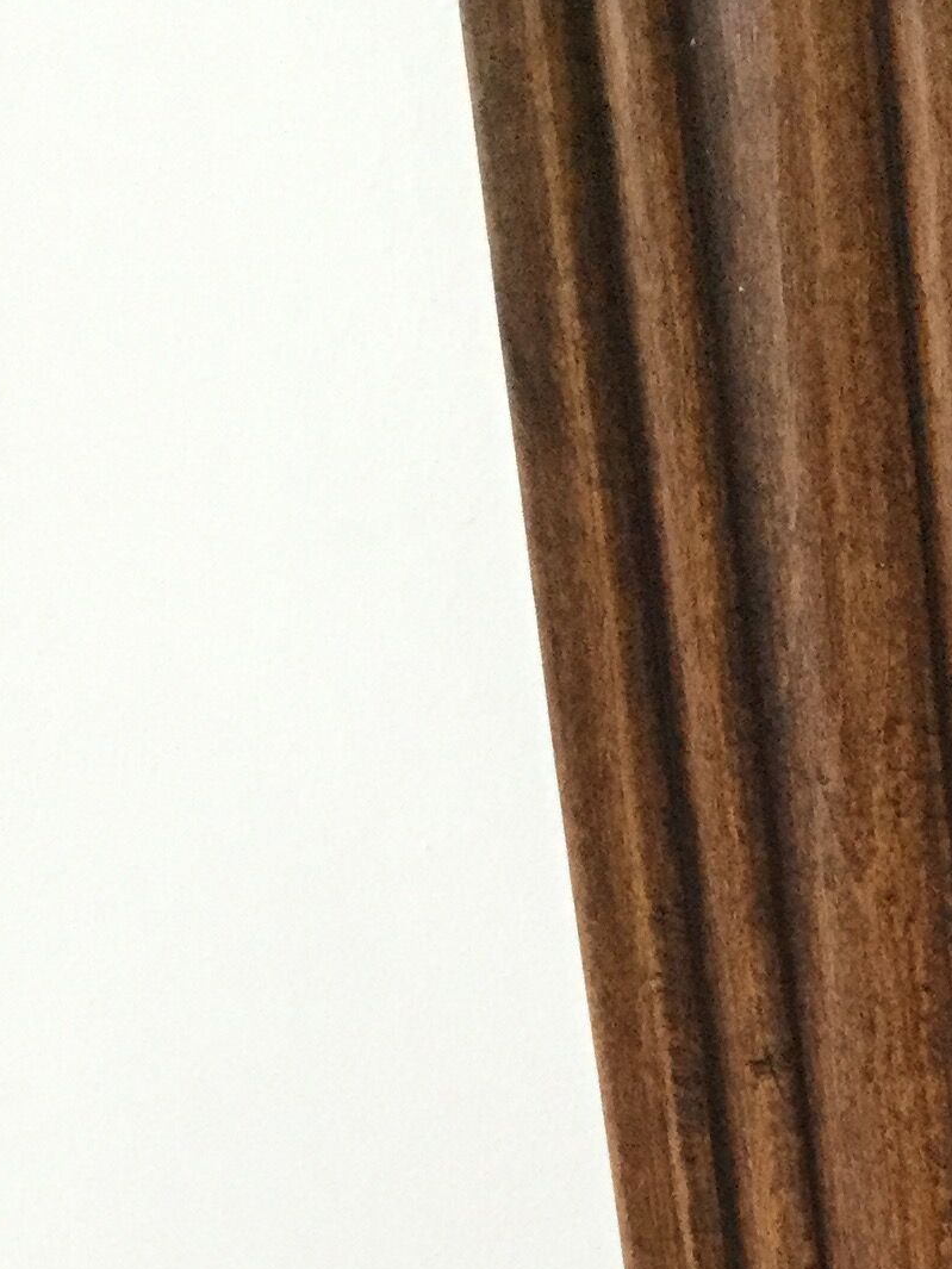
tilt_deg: -20.5
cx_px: 1439
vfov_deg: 19.0
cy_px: 1704
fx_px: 3483
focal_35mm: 95
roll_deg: +3.5
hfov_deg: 14.5
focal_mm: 3.3
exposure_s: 1/33
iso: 200
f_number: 2.4
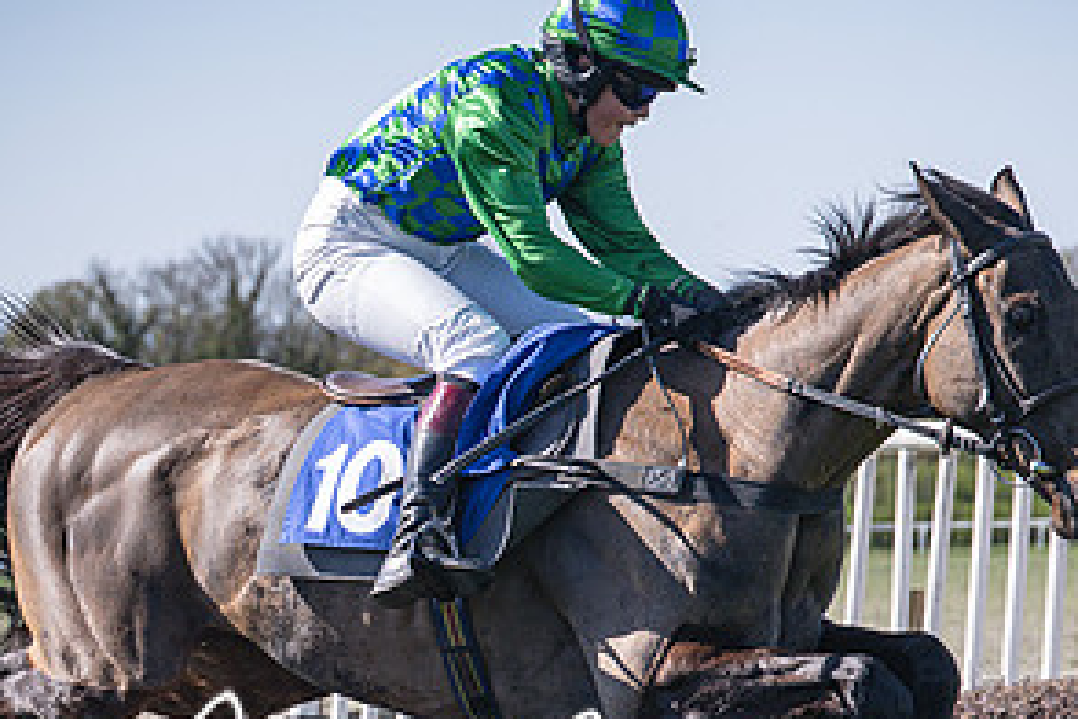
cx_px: 539
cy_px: 559
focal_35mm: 212
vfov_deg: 6.5
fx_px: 6348
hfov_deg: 9.7
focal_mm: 70
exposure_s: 1/1600
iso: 200
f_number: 4
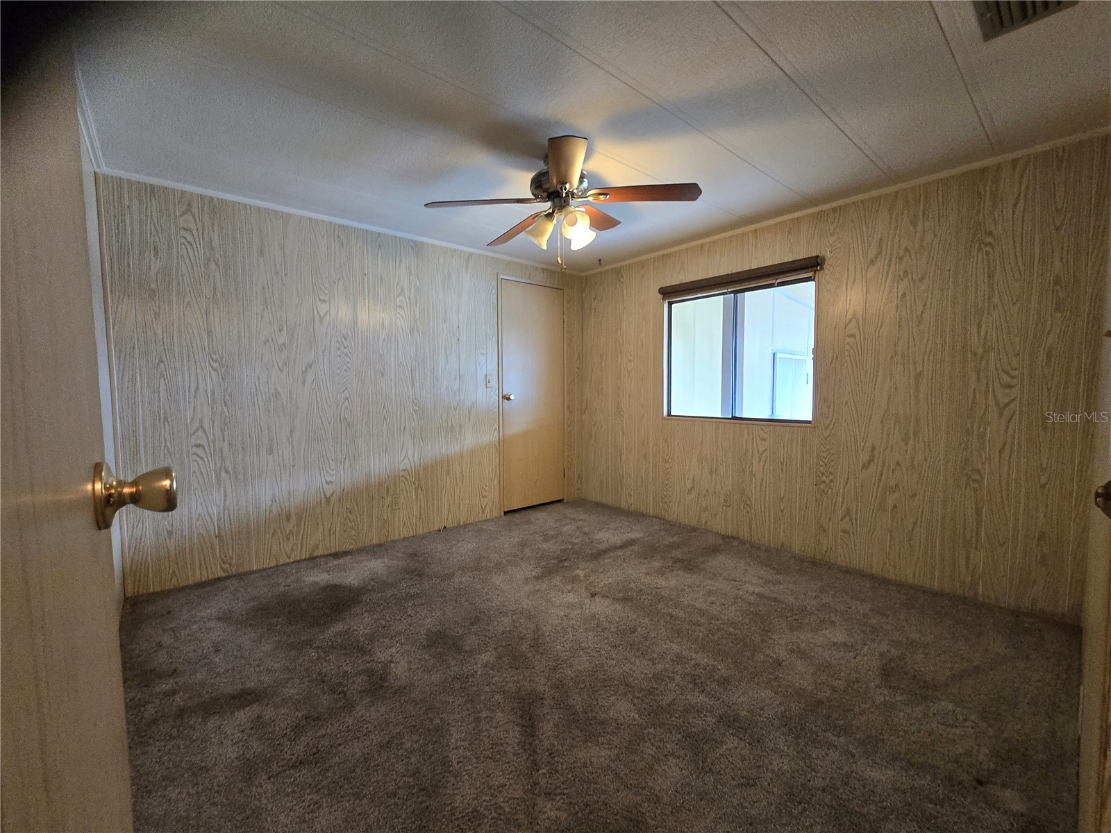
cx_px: 556
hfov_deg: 106.2
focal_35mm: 13
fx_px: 417
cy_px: 416
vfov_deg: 89.9
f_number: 2.2
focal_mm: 2.2
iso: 400
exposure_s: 1/60
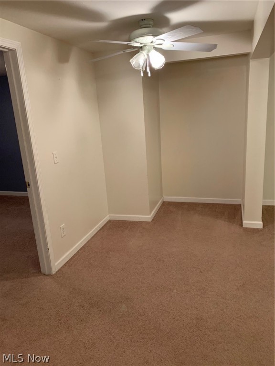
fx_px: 275
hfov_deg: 53.1
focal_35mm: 26
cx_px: 138
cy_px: 183
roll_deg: +4.0
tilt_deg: -15.1
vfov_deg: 67.3
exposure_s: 1/60
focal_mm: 4.25
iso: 320
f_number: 1.8
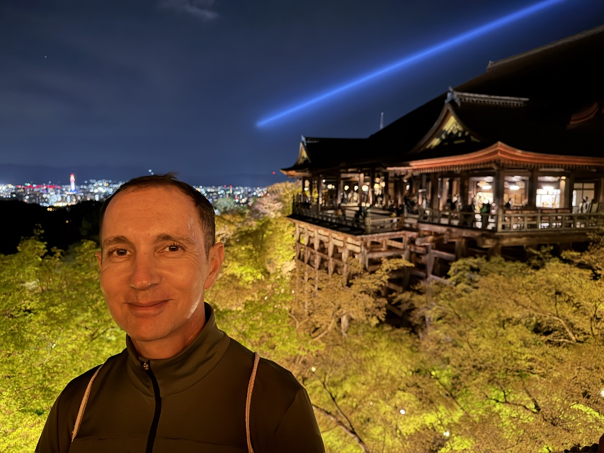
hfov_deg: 71.6
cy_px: 226
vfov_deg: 56.8
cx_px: 302
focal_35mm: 24
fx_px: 419
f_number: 1.78
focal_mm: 6.76
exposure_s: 1/15
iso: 2000
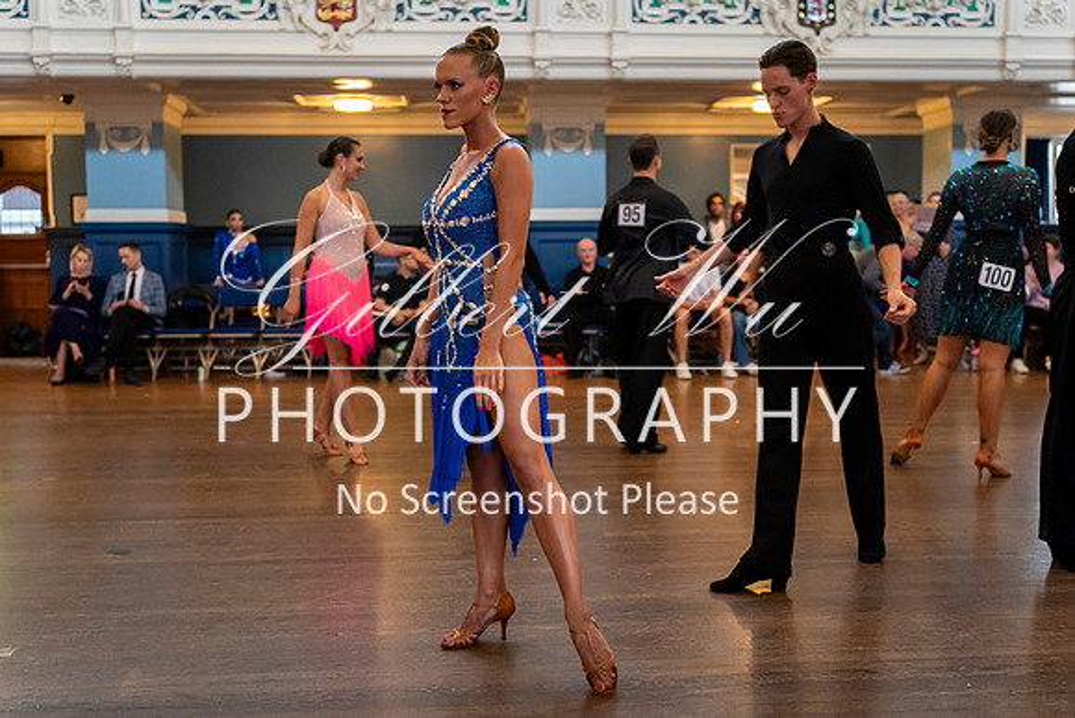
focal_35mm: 38
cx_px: 538
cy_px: 359
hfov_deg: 50.5
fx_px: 1140
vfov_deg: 34.9
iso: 6400
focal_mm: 35
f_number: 2.2
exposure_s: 1/500
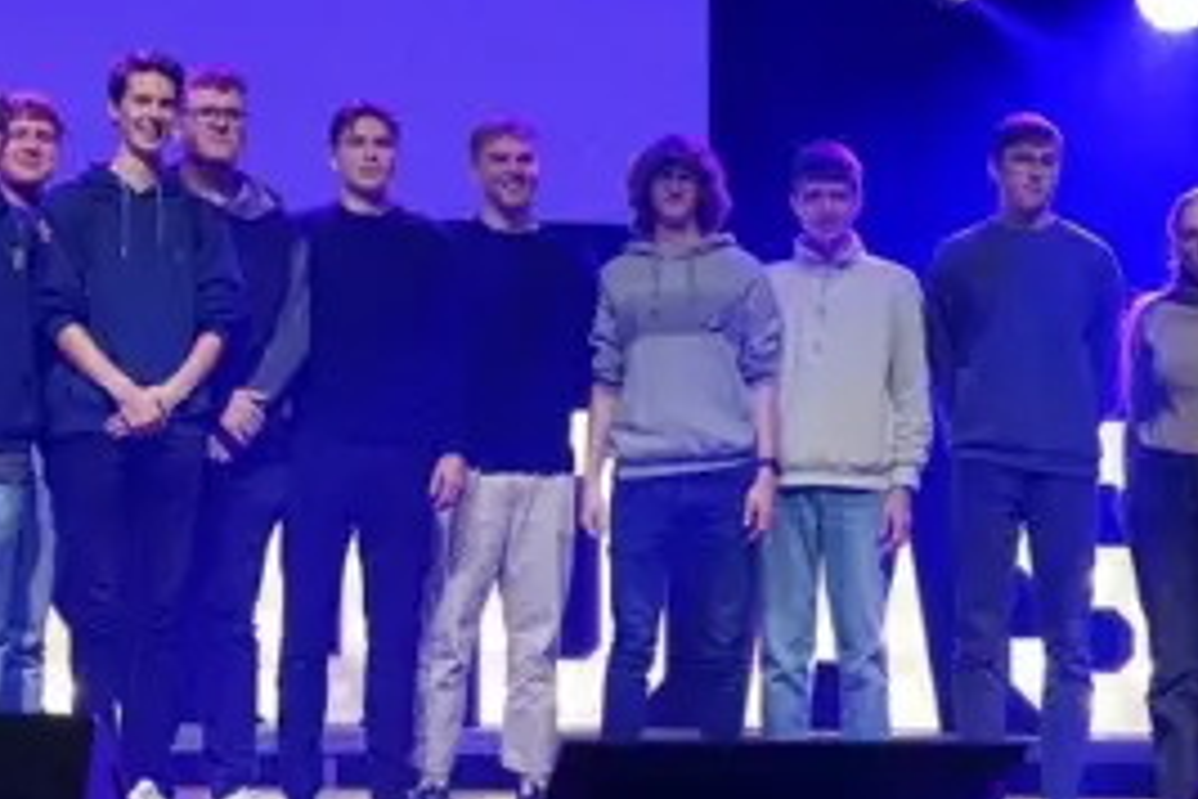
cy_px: 135
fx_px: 3727
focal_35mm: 112
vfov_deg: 12.2
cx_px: 197
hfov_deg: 18.1
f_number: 4
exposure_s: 1/160
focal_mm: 26
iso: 640
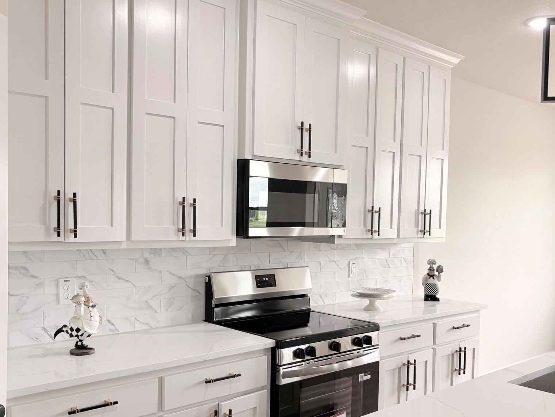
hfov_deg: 52.6
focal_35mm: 35
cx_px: 295
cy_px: 236
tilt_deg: -1.9
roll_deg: -1.4
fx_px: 561
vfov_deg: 40.6
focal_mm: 5.96
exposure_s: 1/120
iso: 80
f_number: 1.6
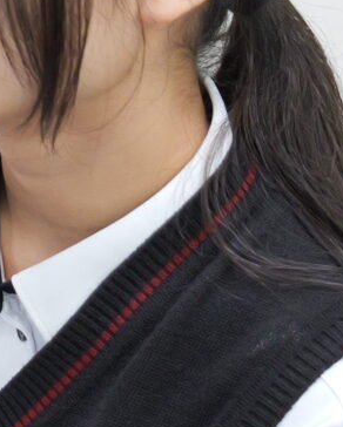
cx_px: -1031
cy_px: 215
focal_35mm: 323
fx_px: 4092
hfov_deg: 4.4
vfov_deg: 6.0
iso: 2000
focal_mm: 49
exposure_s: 1/60
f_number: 5.3
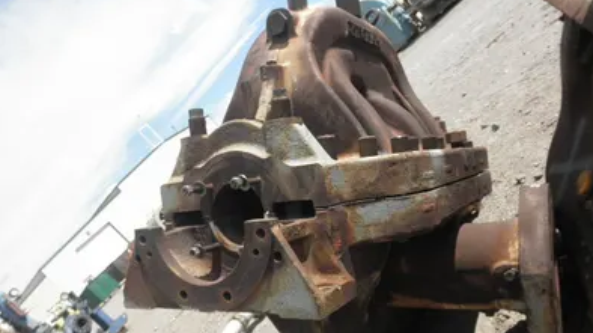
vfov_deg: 37.6
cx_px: 296
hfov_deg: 62.7
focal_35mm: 31
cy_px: 191
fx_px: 487
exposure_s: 1/100
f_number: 8.5
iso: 64
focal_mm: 5
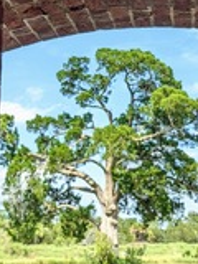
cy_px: 81
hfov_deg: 16.8
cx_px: 127
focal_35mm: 88
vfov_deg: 22.1
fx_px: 671
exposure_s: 1/1462
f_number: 1.73
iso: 45
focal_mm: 4.38
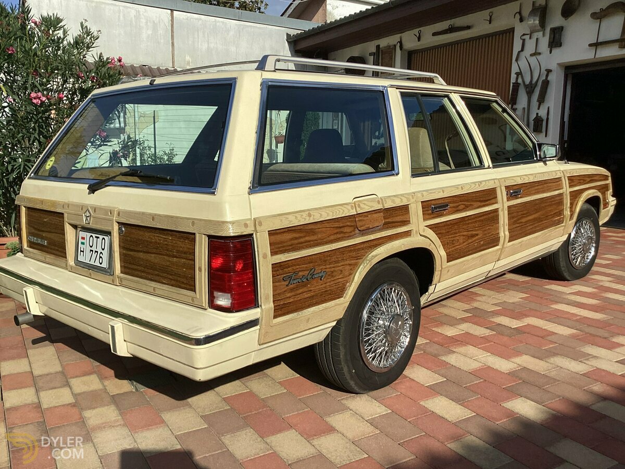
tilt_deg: -7.5
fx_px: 560
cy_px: 234
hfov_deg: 58.4
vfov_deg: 45.4
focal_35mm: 31
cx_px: 312
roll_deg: -0.4
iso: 25
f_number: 2.4
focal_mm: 3.3
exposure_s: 1/1773
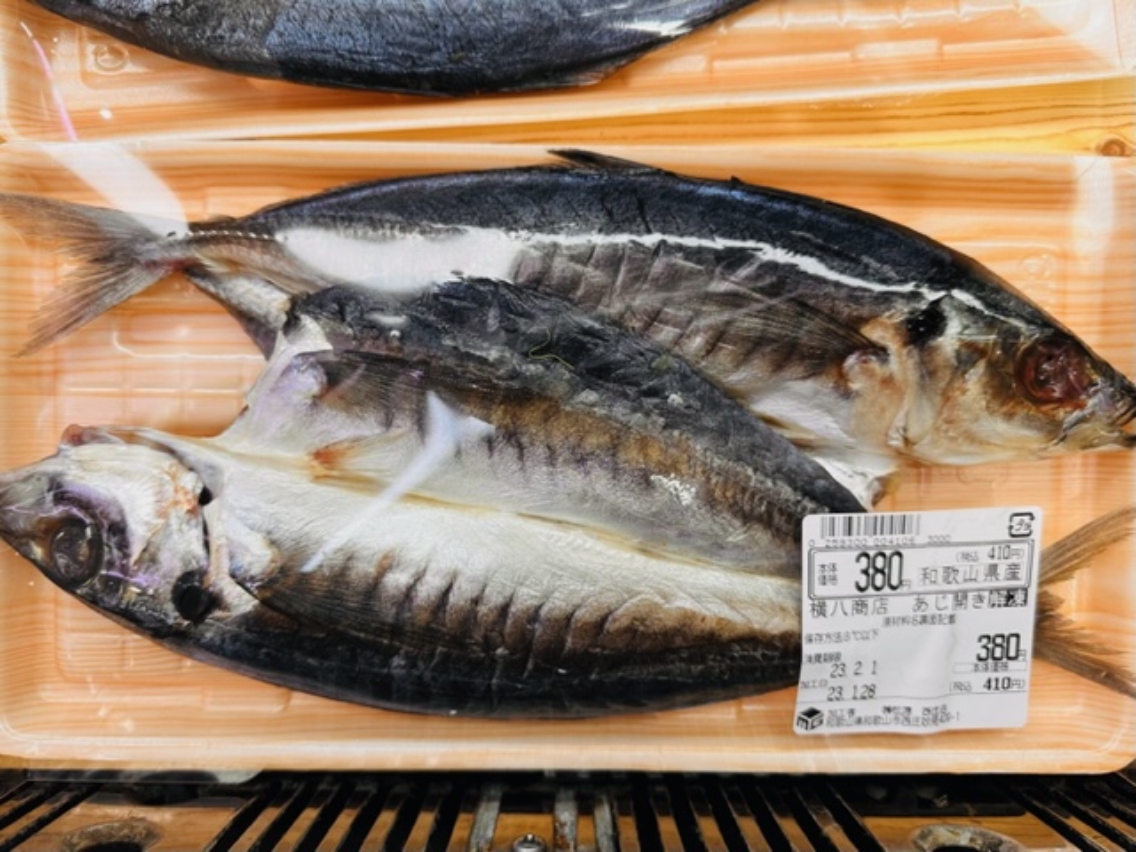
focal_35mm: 24
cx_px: 568
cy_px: 426
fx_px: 788
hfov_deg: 71.6
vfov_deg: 56.8
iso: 64
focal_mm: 6.86
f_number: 1.78
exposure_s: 1/238
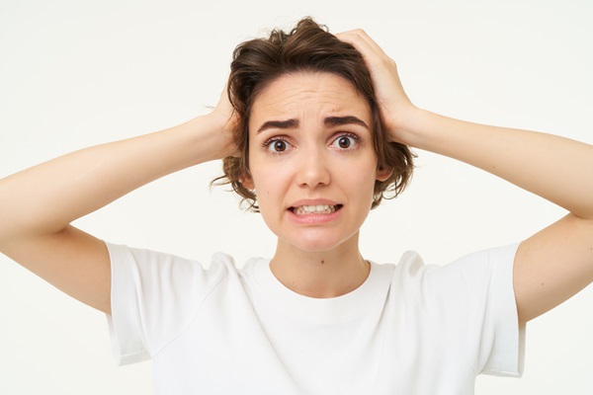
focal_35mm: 40
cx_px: 296
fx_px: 659
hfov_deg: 48.5
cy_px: 198
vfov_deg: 33.4
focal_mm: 40
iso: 160
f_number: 6.3
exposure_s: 1/125
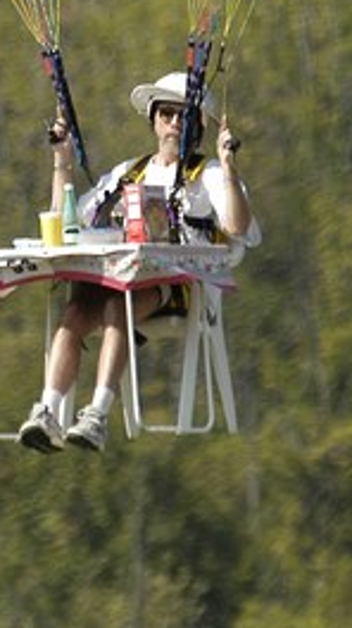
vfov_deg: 1.1
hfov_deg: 0.6
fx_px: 33687
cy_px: 220
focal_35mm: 2025
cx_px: -2
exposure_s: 1/640
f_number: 5.6
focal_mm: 400
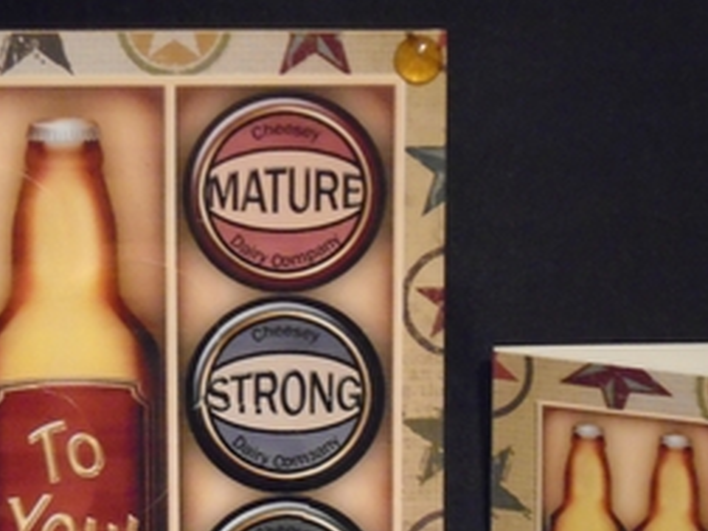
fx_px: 3395
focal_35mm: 166
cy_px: 409
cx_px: 298
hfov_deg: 11.9
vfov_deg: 8.9
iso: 800
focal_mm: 16.4
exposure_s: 1/20
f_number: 5.1
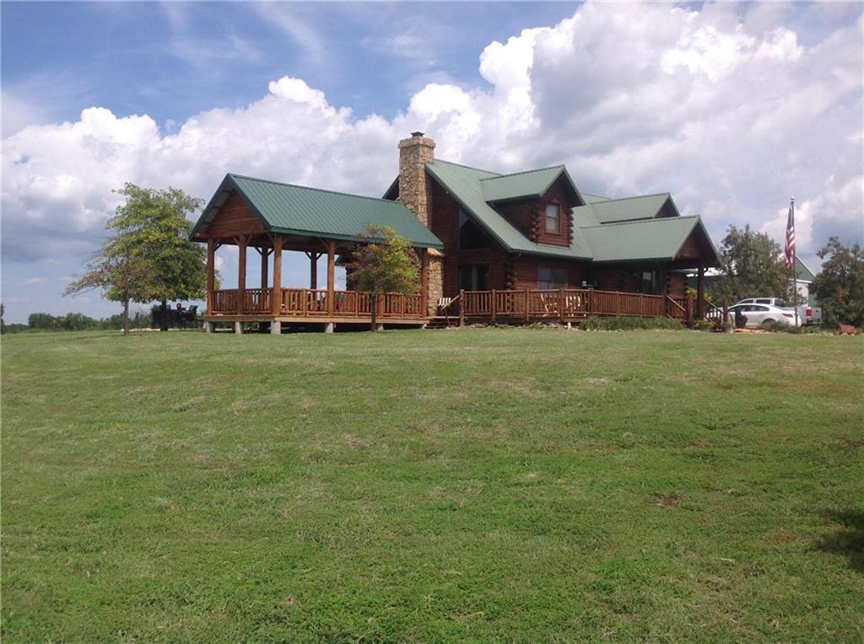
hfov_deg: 52.7
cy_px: 322
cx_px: 432
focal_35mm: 35
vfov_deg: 40.6
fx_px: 872
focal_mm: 4.28
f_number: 2.4
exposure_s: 1/2747
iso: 50
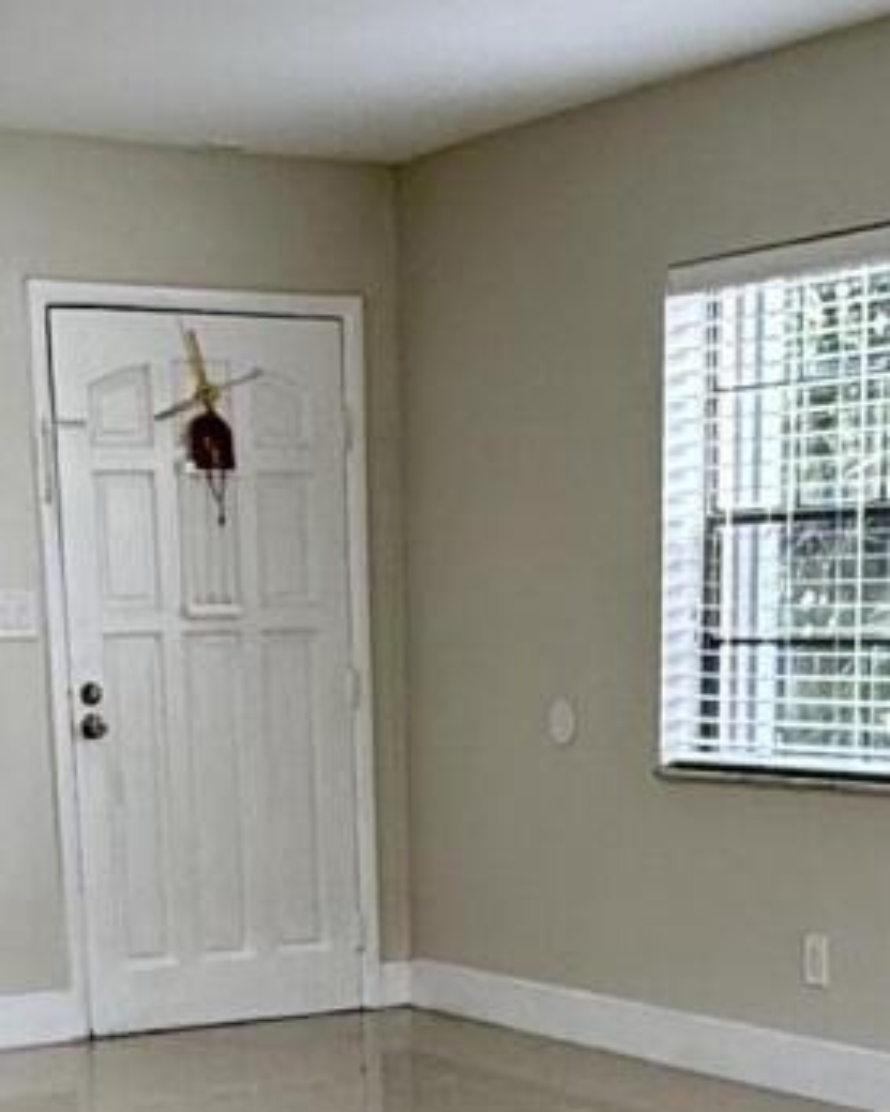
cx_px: 456
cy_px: 1388
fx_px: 2600
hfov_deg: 19.4
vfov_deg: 22.0
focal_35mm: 79
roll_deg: +2.0
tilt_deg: -16.2
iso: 160
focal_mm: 2.22
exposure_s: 1/120
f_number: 2.2
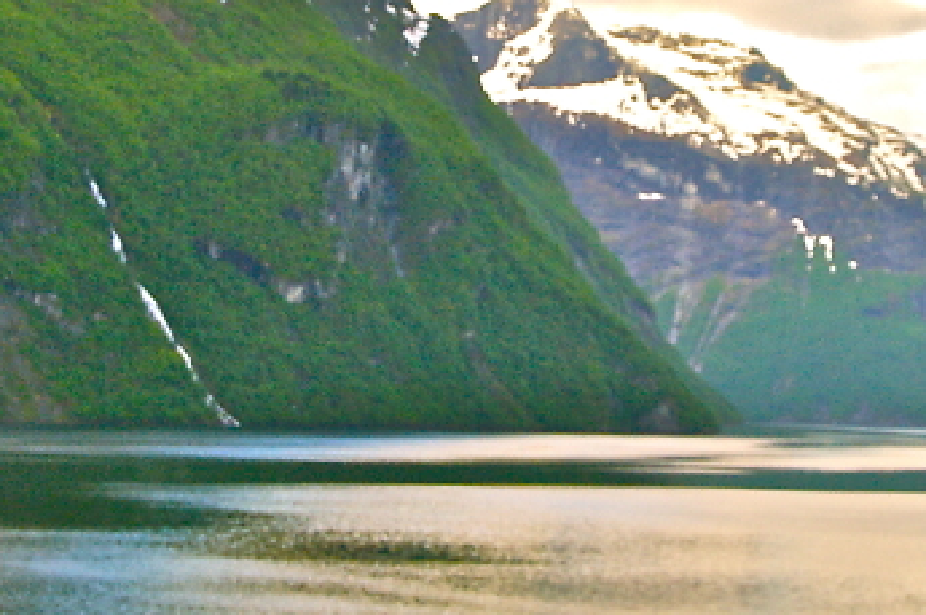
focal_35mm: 139
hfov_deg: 14.8
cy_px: 132
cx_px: 507
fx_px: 3570
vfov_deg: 9.8
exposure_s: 1/125
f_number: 5.6
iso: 200
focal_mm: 32
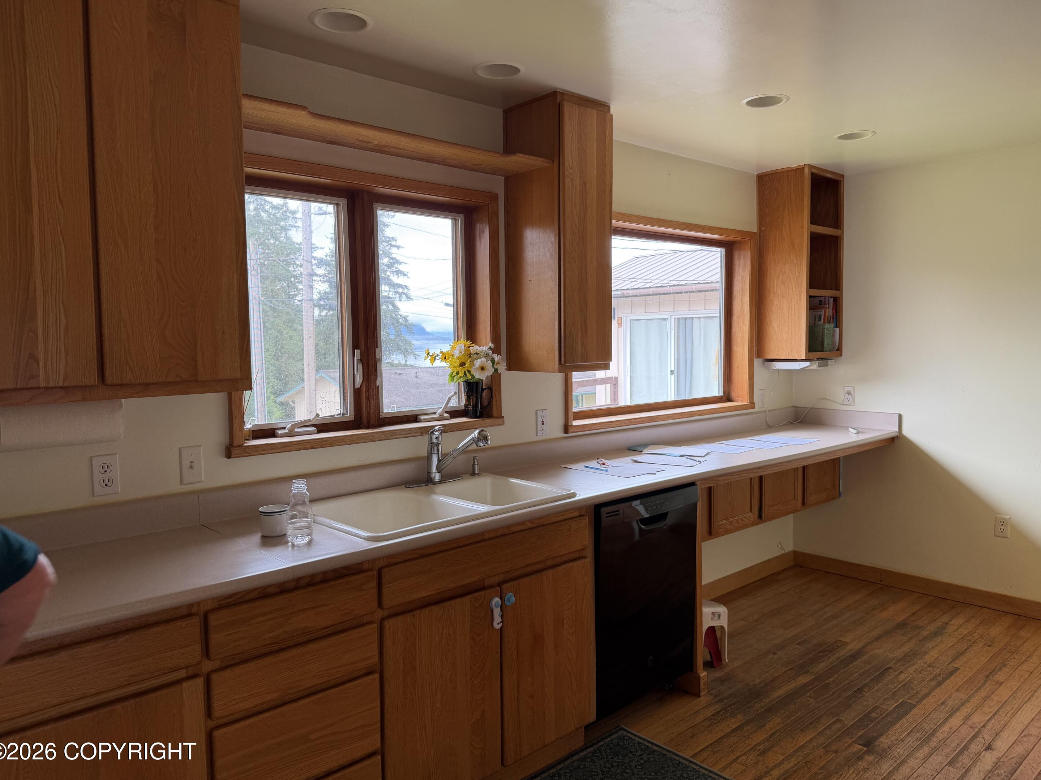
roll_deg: +0.6
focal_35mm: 25
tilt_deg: -3.7
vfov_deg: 54.9
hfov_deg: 69.4
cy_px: 382
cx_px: 530
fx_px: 752
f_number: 1.78
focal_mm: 6.76
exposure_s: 1/121
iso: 80
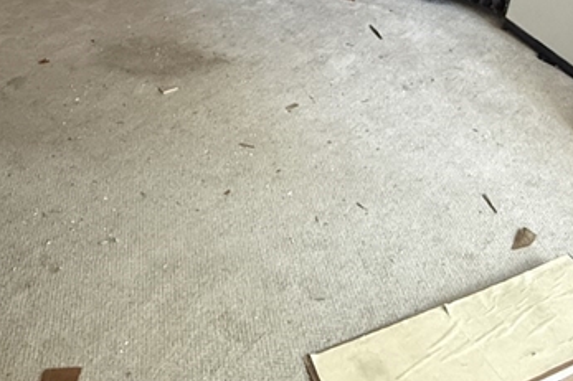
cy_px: -96
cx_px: 279
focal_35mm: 43
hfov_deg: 45.4
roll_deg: -1.5
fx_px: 684
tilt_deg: -15.4
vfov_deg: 26.9
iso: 800
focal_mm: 2.22
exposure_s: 1/60
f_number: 2.2
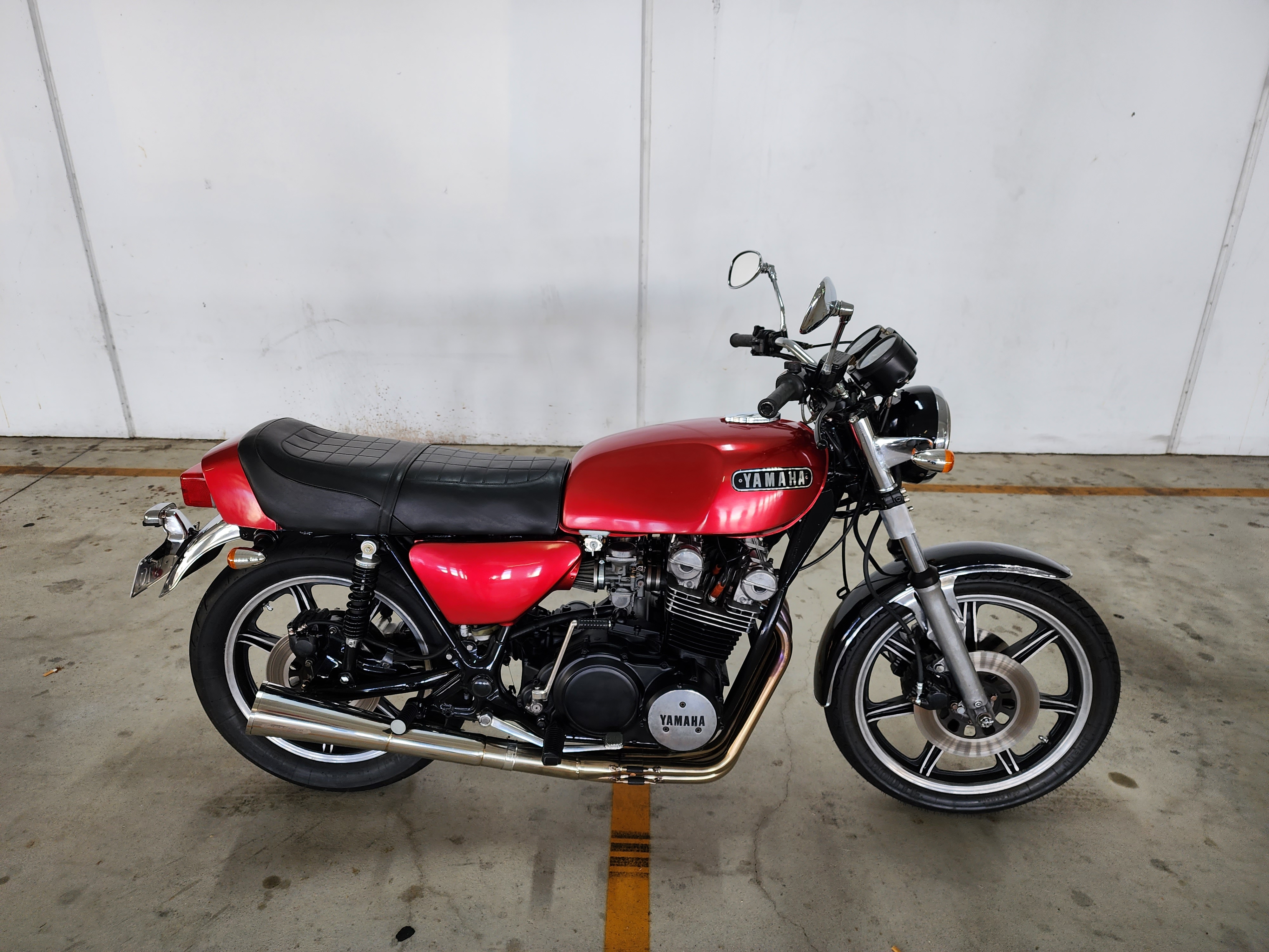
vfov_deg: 58.9
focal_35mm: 23
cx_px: 634
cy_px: 476
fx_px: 843
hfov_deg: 73.9
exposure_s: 1/100
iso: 64
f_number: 1.8
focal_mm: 6.4
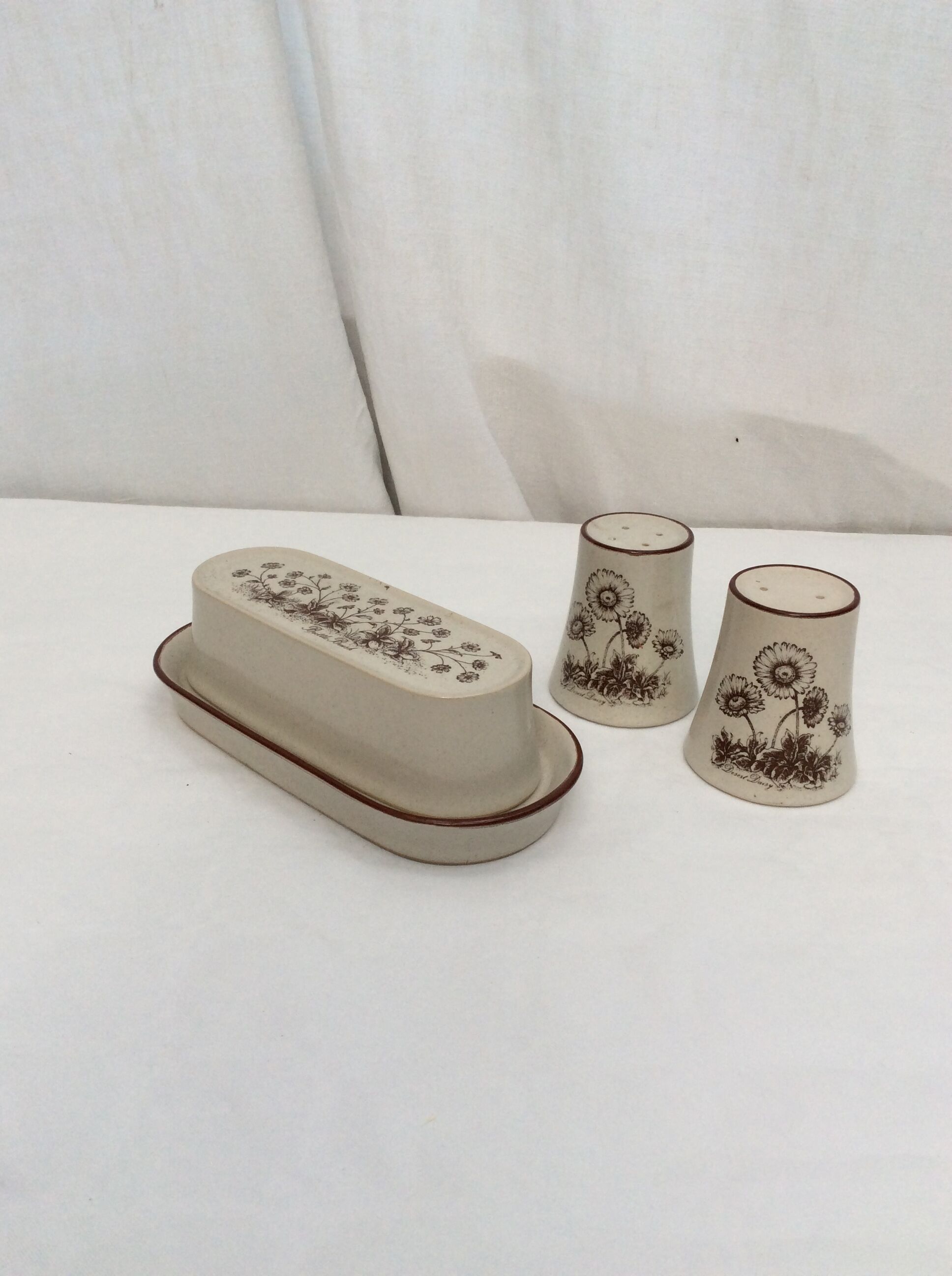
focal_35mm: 32
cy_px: 638
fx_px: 1177
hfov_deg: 44.1
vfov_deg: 56.9
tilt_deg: -25.9
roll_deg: -0.6
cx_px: 476
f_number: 2.4
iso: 40
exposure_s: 1/100
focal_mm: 3.3
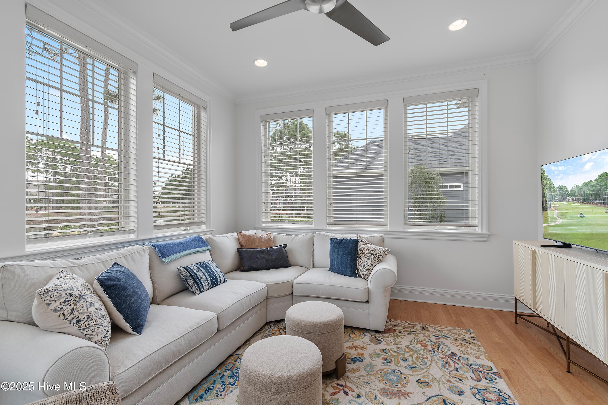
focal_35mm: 15
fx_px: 253
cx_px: 304
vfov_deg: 77.3
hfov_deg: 100.4
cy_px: 202
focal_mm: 10
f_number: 4.5
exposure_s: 1/30
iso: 100
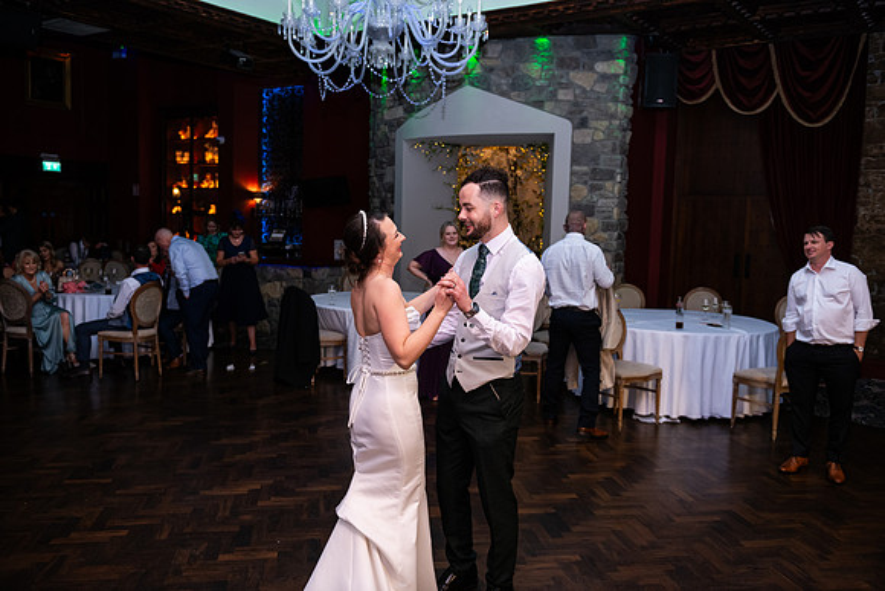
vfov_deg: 41.1
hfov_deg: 58.7
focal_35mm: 32
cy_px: 296
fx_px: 787
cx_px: 442
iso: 800
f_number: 3.5
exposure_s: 1/160
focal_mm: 32
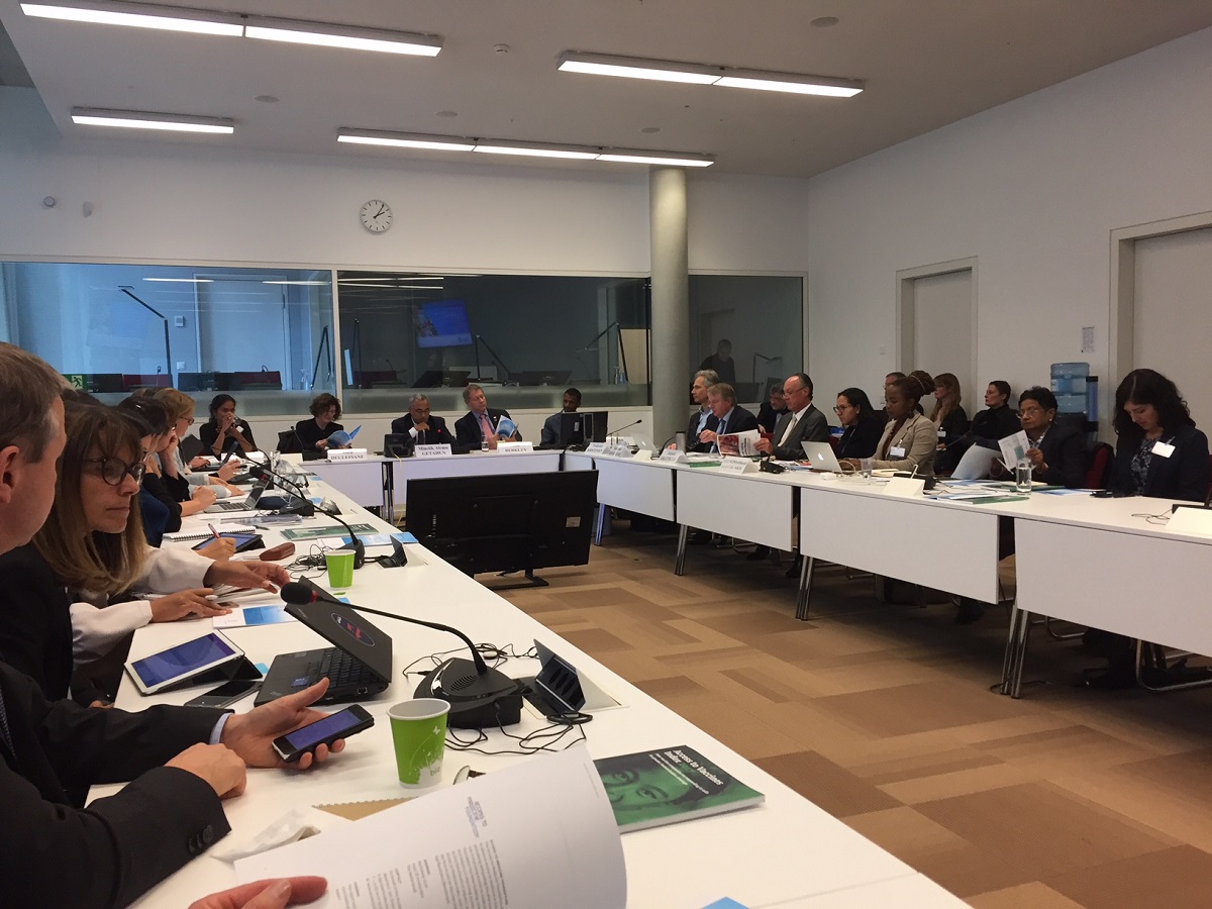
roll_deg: -0.5
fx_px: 1015
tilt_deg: -3.9
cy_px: 454
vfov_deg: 48.2
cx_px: 606
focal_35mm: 29
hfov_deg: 61.7
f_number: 2.2
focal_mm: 4.15
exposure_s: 1/33
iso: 50
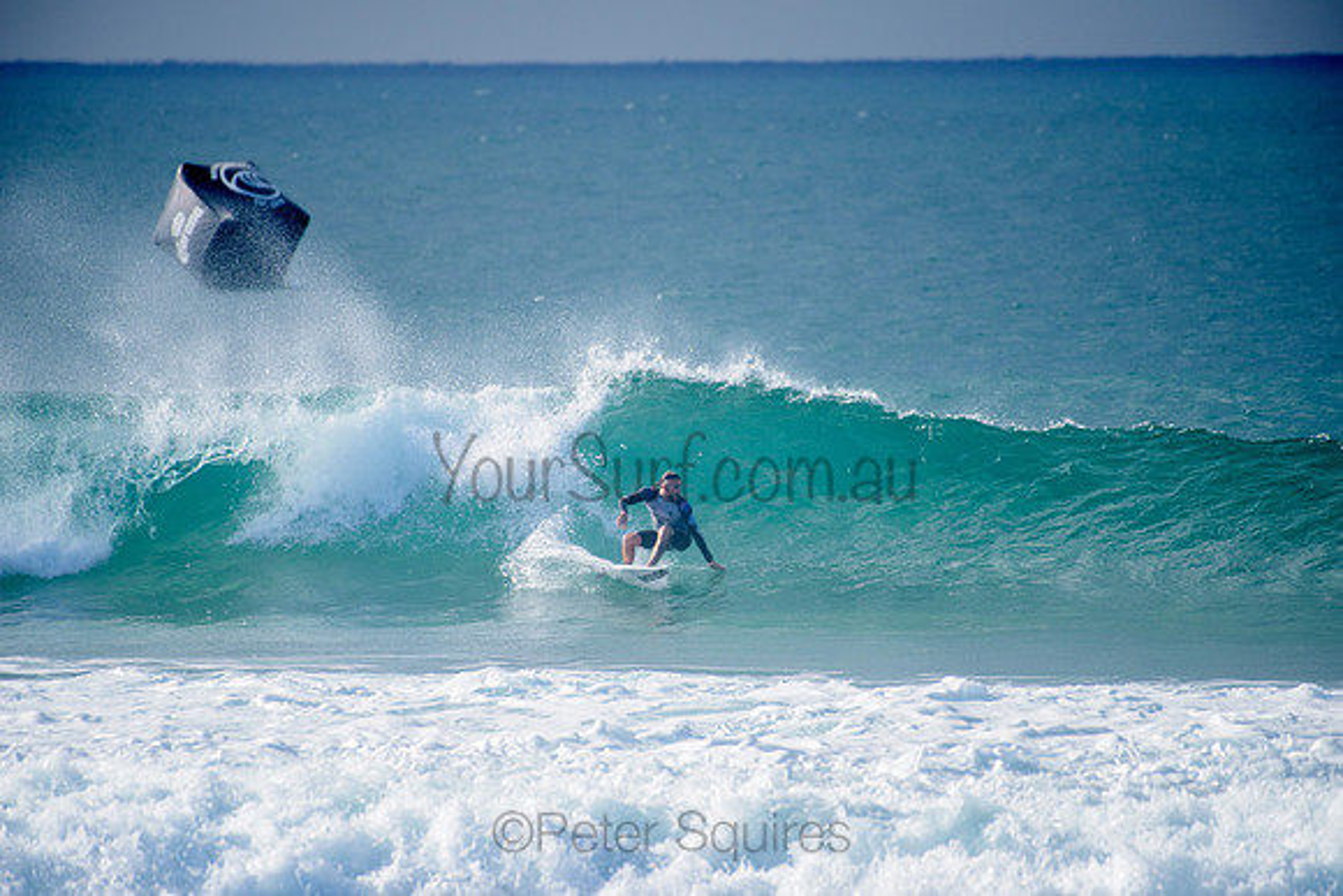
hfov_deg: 4.1
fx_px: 18924
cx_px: 672
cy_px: 448
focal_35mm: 507
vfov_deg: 2.7
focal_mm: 500
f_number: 5.6
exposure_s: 1/2000
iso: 280
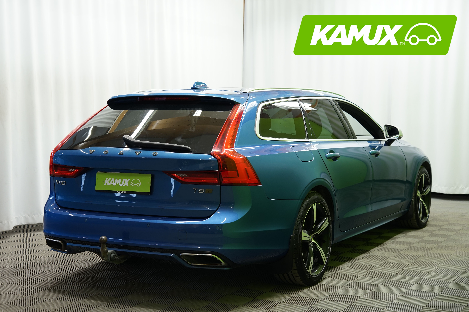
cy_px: 156
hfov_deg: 36.2
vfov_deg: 24.6
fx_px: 716
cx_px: 234
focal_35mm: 55
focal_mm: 55
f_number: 5
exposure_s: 1/15
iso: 500
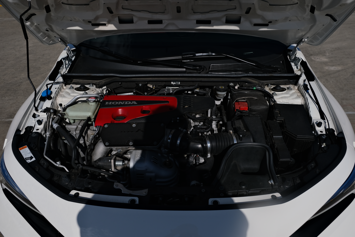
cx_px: 178
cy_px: 118
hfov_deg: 65.5
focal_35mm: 28
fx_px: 276
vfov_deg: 46.4
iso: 320
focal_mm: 18.8
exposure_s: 1/2900
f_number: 6.4
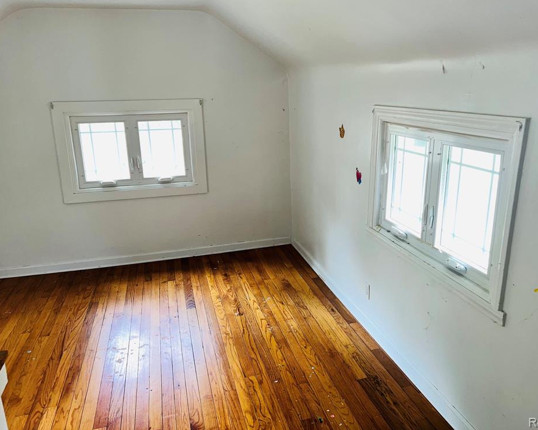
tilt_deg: -16.5
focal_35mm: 28
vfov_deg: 51.5
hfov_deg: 62.1
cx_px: 290
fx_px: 446
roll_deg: +1.0
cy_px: 209
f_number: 1.5
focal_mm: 5.7
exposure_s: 1/18
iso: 64
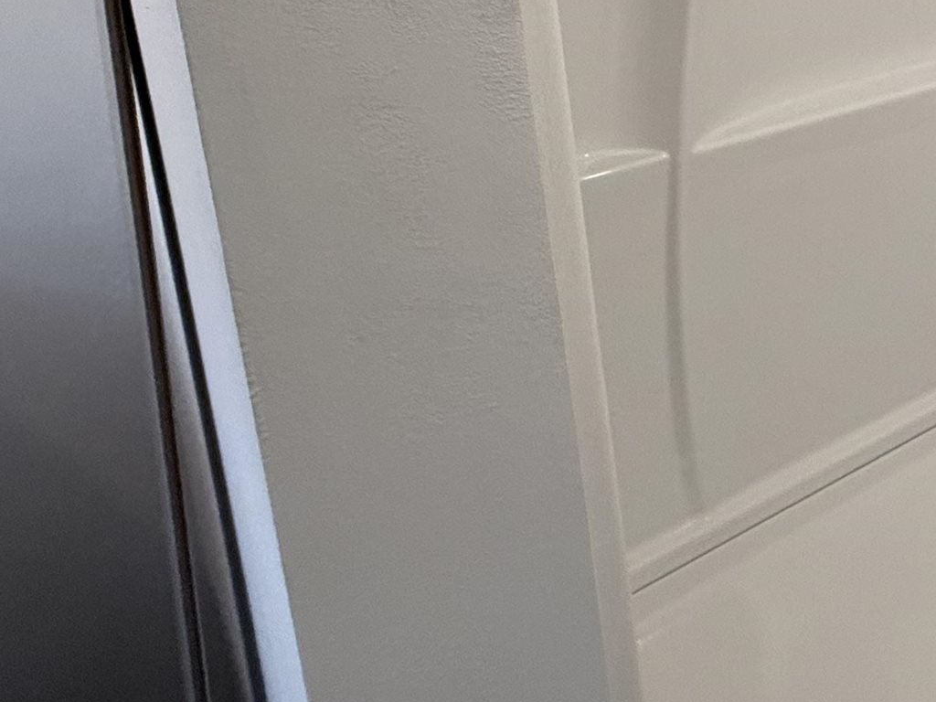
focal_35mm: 42
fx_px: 1136
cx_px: 1228
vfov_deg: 30.6
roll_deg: +1.3
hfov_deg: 32.8
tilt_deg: -9.5
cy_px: -77
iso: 200
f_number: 2.2
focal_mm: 2.22
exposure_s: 1/120
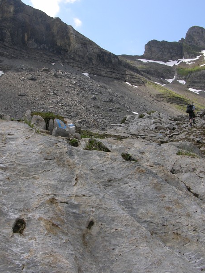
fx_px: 348
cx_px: 88
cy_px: 143
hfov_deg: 32.8
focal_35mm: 44
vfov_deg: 42.9
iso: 50
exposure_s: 1/176
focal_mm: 8.9
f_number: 5.6
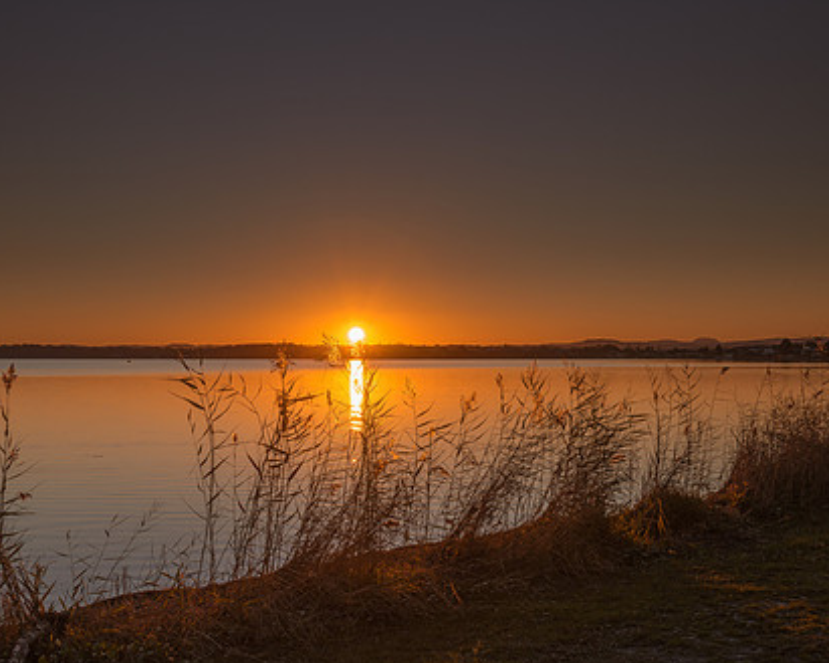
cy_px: 370
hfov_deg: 36.5
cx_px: 333
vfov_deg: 29.7
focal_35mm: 51
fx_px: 1252
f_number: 8
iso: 64
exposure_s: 1/80
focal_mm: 38
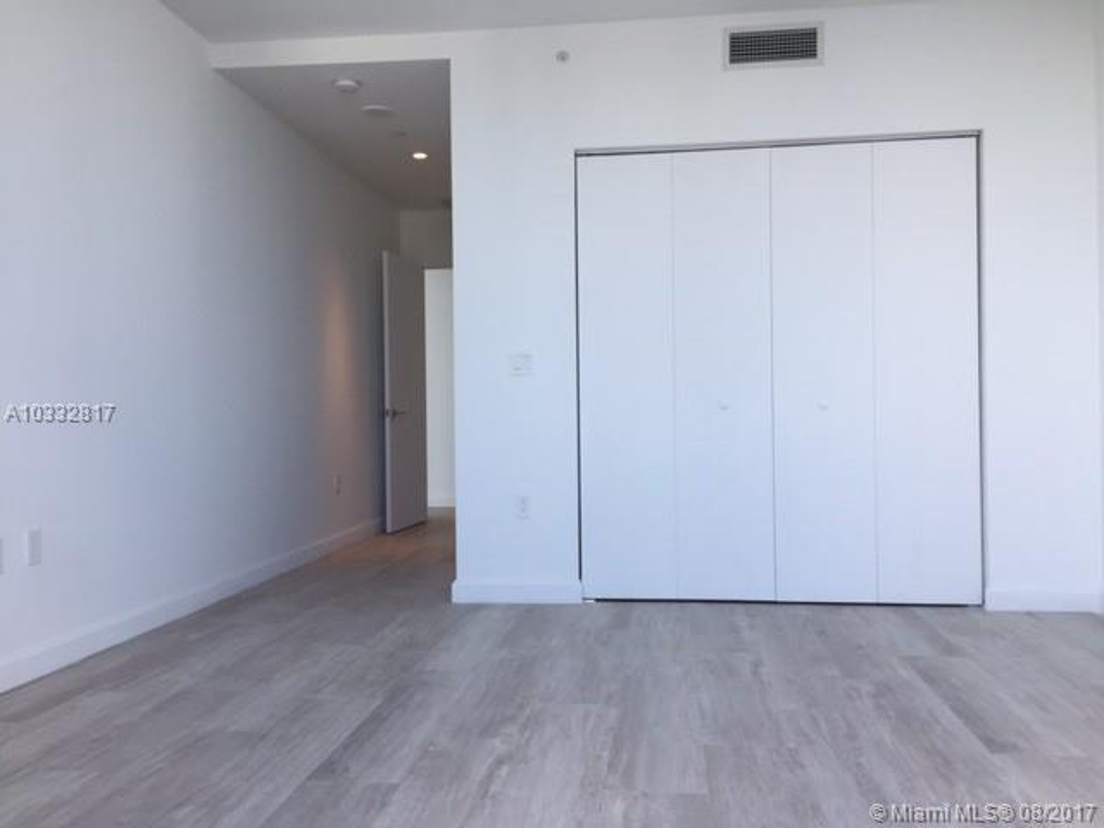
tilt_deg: -0.5
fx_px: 925
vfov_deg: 48.2
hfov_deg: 61.7
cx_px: 552
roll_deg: +0.4
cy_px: 414
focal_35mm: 29
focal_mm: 4.15
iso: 40
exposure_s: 1/120
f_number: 2.2
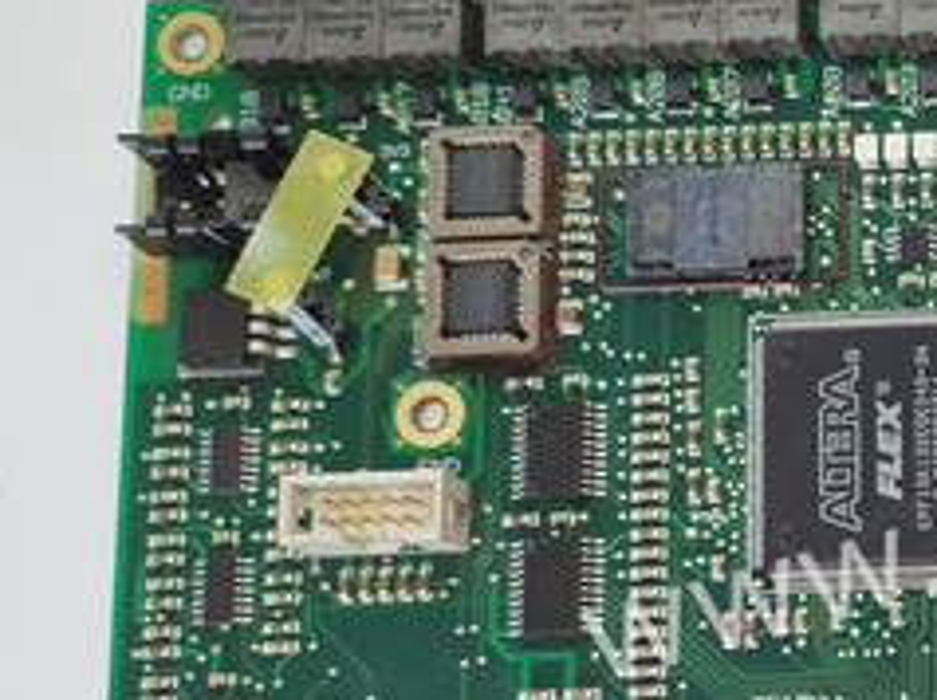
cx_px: 1370
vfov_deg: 17.8
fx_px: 2217
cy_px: 566
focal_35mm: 82
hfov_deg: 20.7
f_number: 1.8
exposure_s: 1/50
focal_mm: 4.75
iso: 250
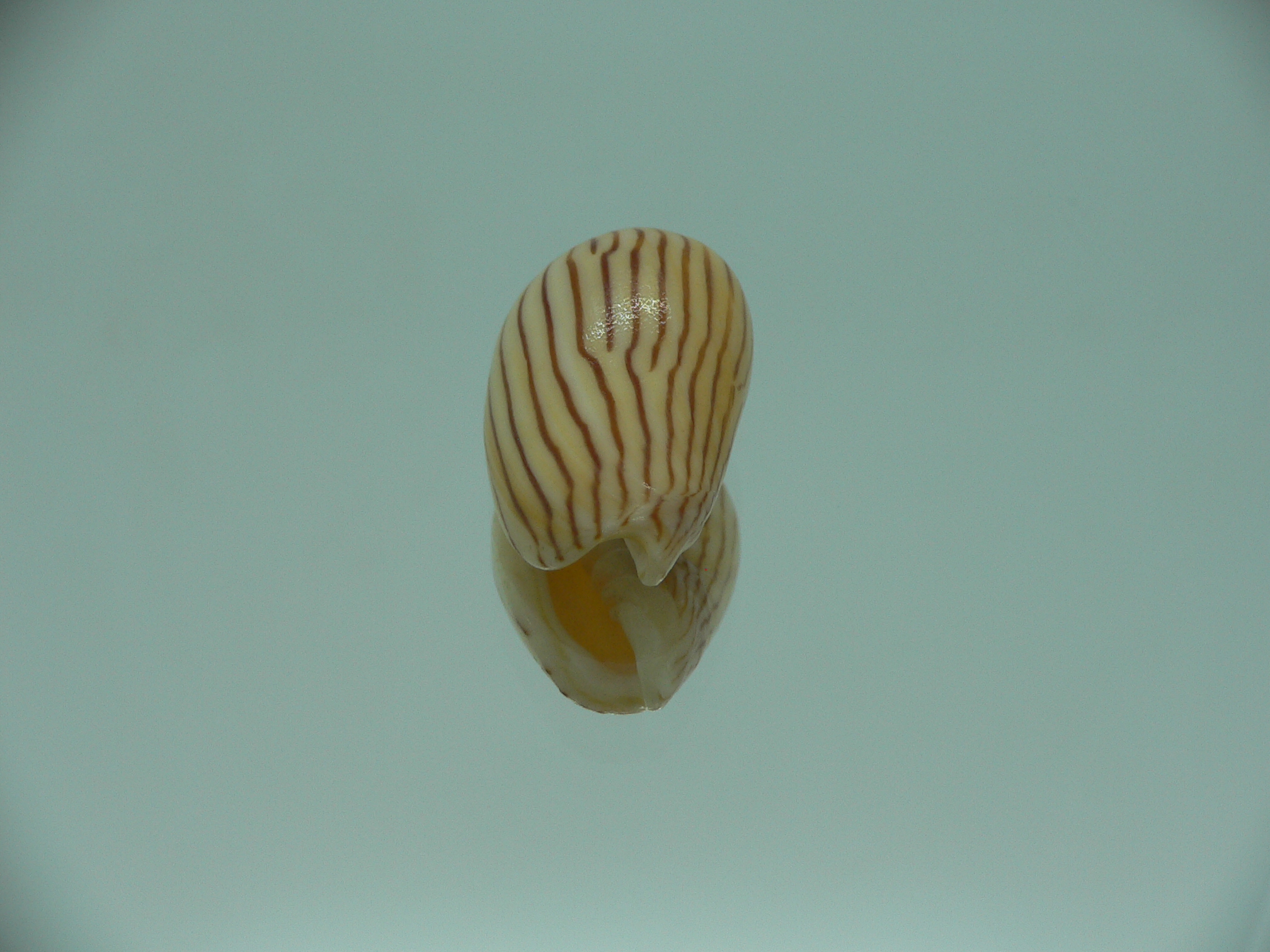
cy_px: 476
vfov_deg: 40.7
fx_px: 1284
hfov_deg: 52.6
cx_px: 635
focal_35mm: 35
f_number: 2.8
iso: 80
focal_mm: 4.6
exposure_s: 1/80
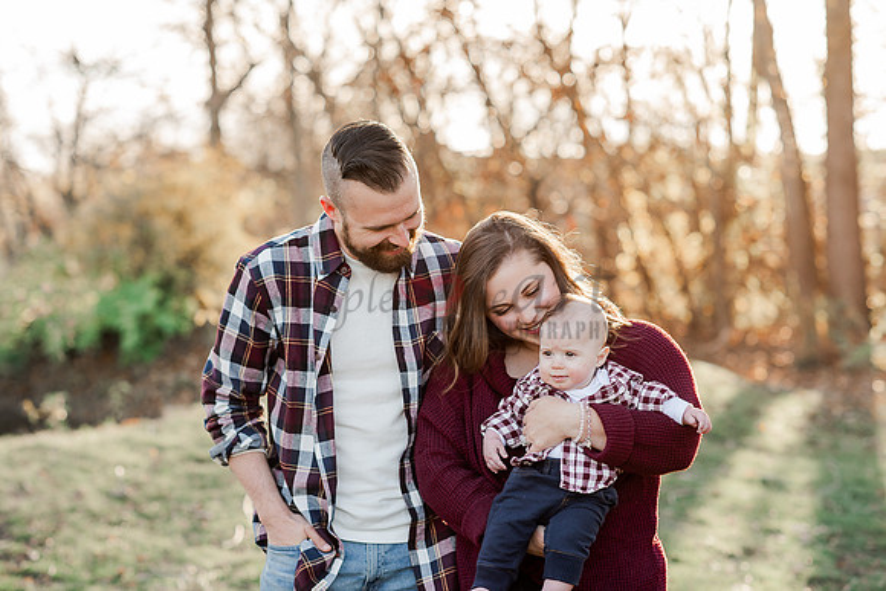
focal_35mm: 85
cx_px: 443
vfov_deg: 16.1
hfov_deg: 23.9
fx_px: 2092
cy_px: 296
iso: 320
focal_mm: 85
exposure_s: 1/400
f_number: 3.2
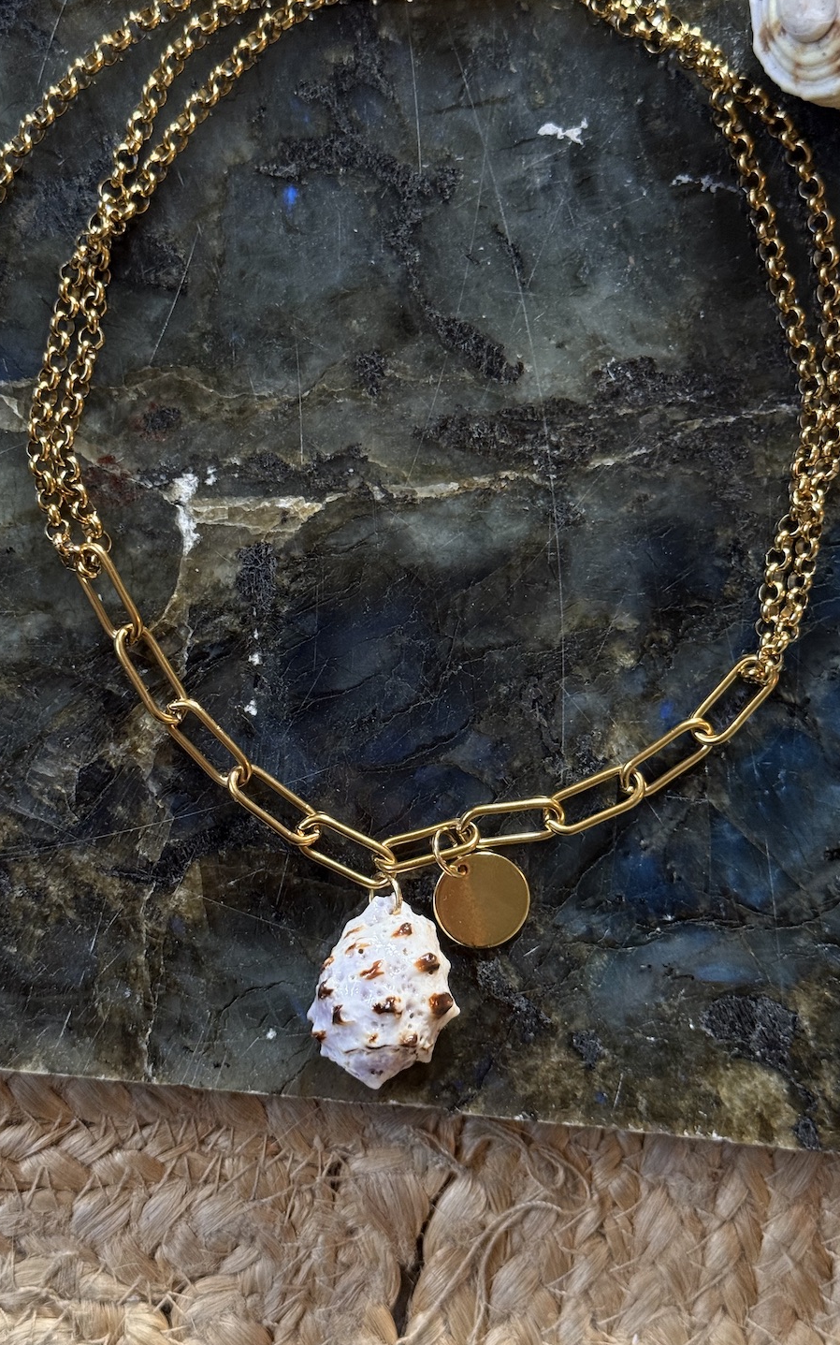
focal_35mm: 51
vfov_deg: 39.6
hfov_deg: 25.3
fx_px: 1868
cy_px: 673
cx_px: 402
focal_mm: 6.76
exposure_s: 1/50
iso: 250
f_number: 1.78
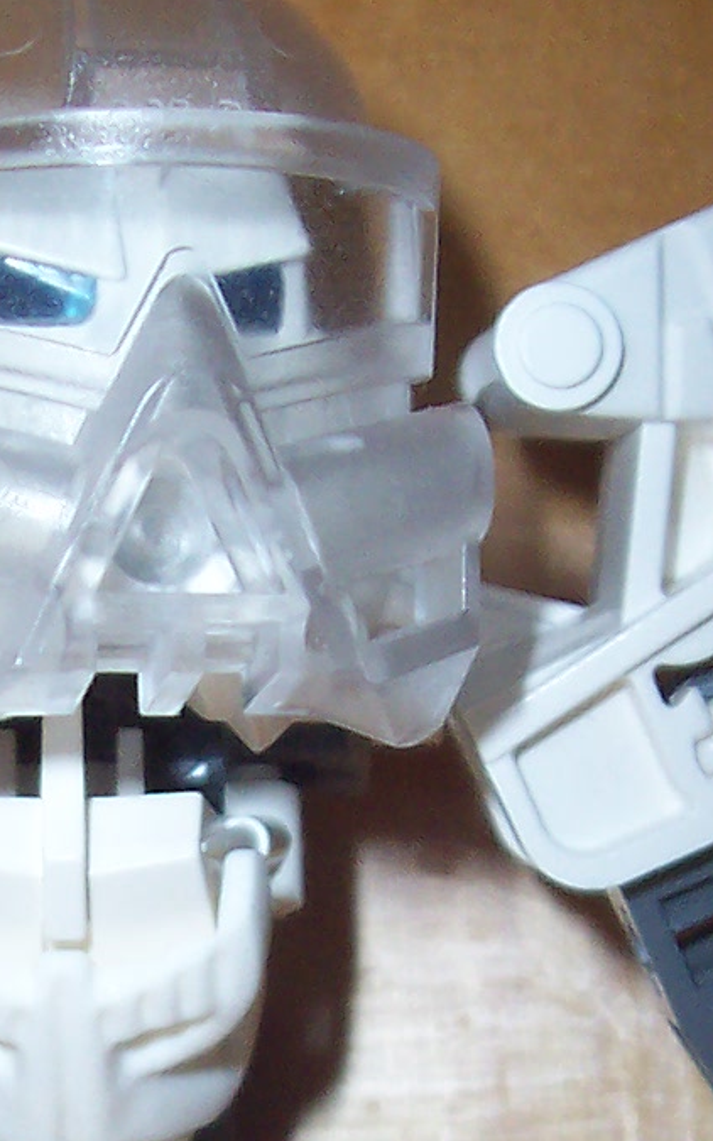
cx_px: 83
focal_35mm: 118
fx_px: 3668
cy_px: 1063
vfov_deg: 17.4
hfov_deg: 11.0
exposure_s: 1/60
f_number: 2.8
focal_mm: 5.6
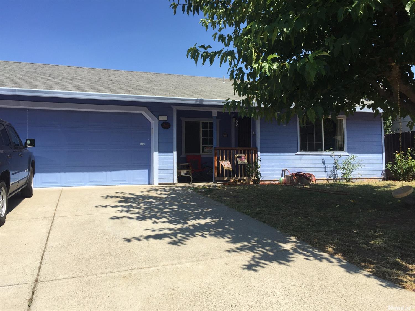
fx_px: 348
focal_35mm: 29
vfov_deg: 48.2
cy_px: 156
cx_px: 208
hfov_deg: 61.7
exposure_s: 1/1647
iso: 32
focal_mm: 4.15
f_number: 2.2
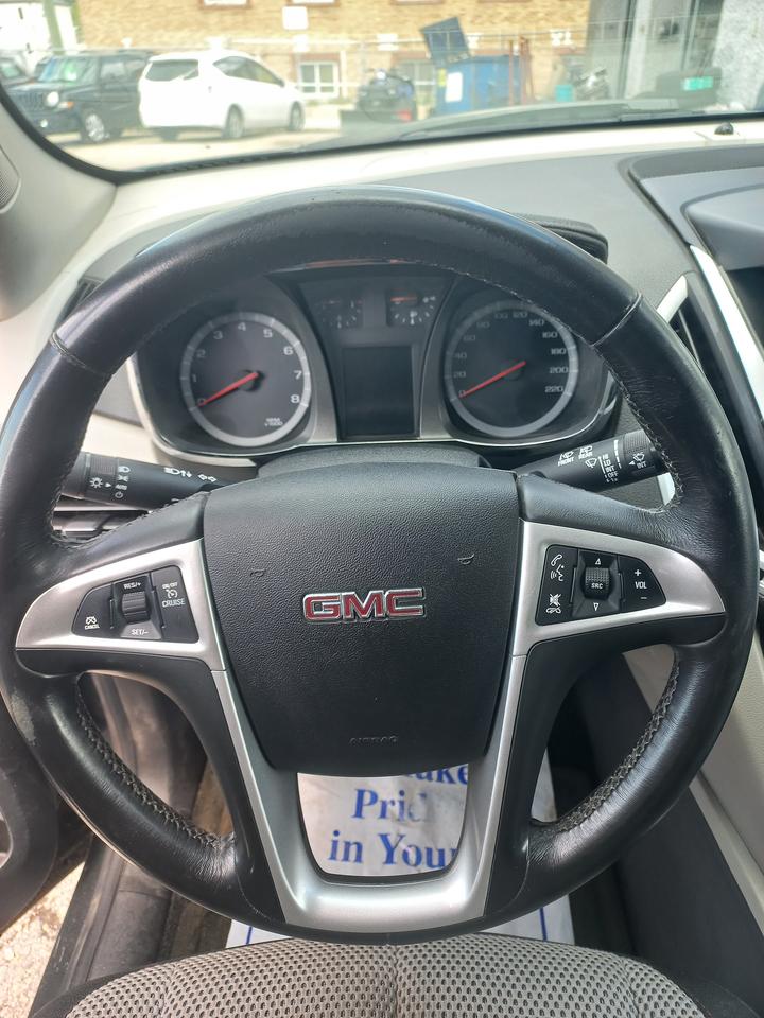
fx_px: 736
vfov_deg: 69.4
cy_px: 509
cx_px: 382
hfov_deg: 54.9
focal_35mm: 25
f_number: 1.8
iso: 50
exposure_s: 1/50
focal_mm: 4.6
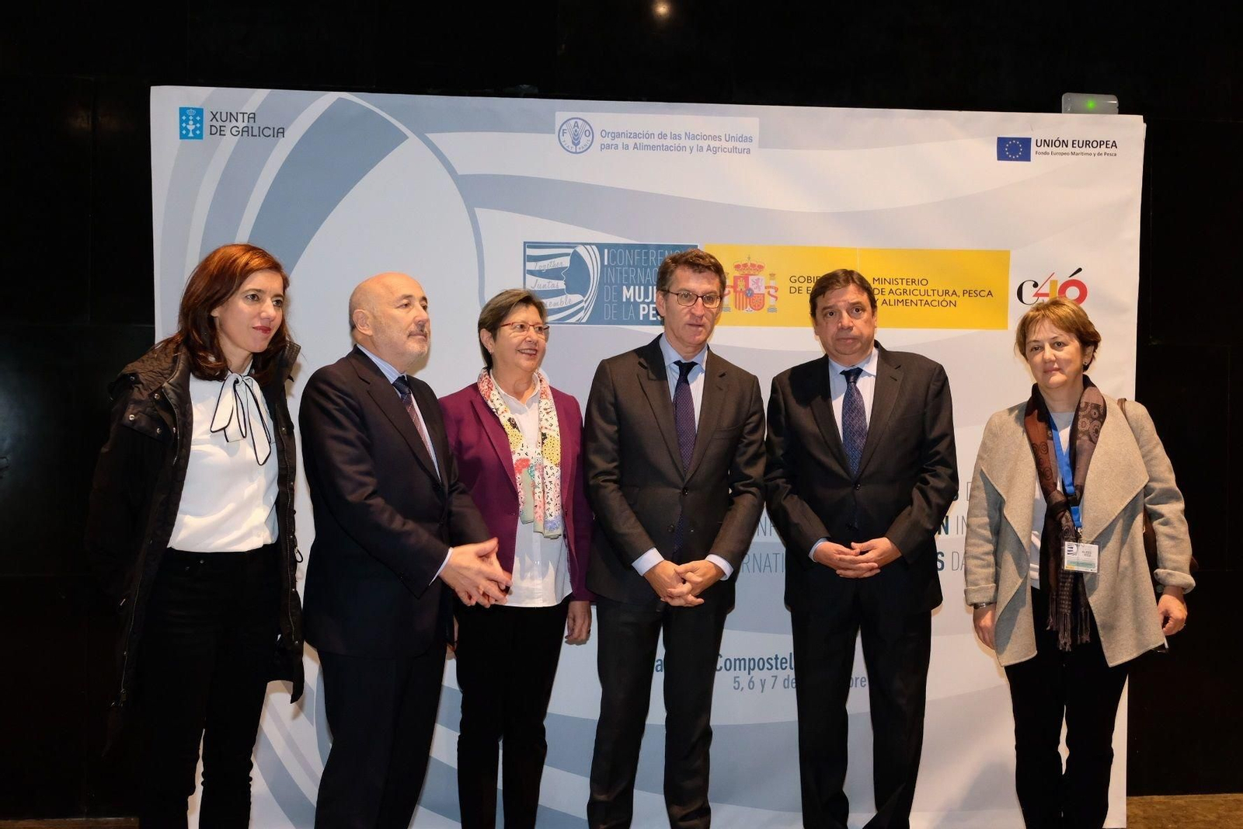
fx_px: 1243
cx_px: 622
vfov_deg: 36.9
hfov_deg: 53.1
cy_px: 414
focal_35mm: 36
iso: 3200
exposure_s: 1/80
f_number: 3.6
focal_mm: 24.2
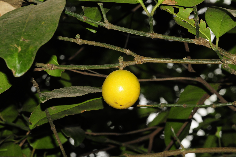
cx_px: 118
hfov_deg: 10.2
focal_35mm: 202
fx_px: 1326
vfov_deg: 6.8
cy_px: 78
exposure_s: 1/160
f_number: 14
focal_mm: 135
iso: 800
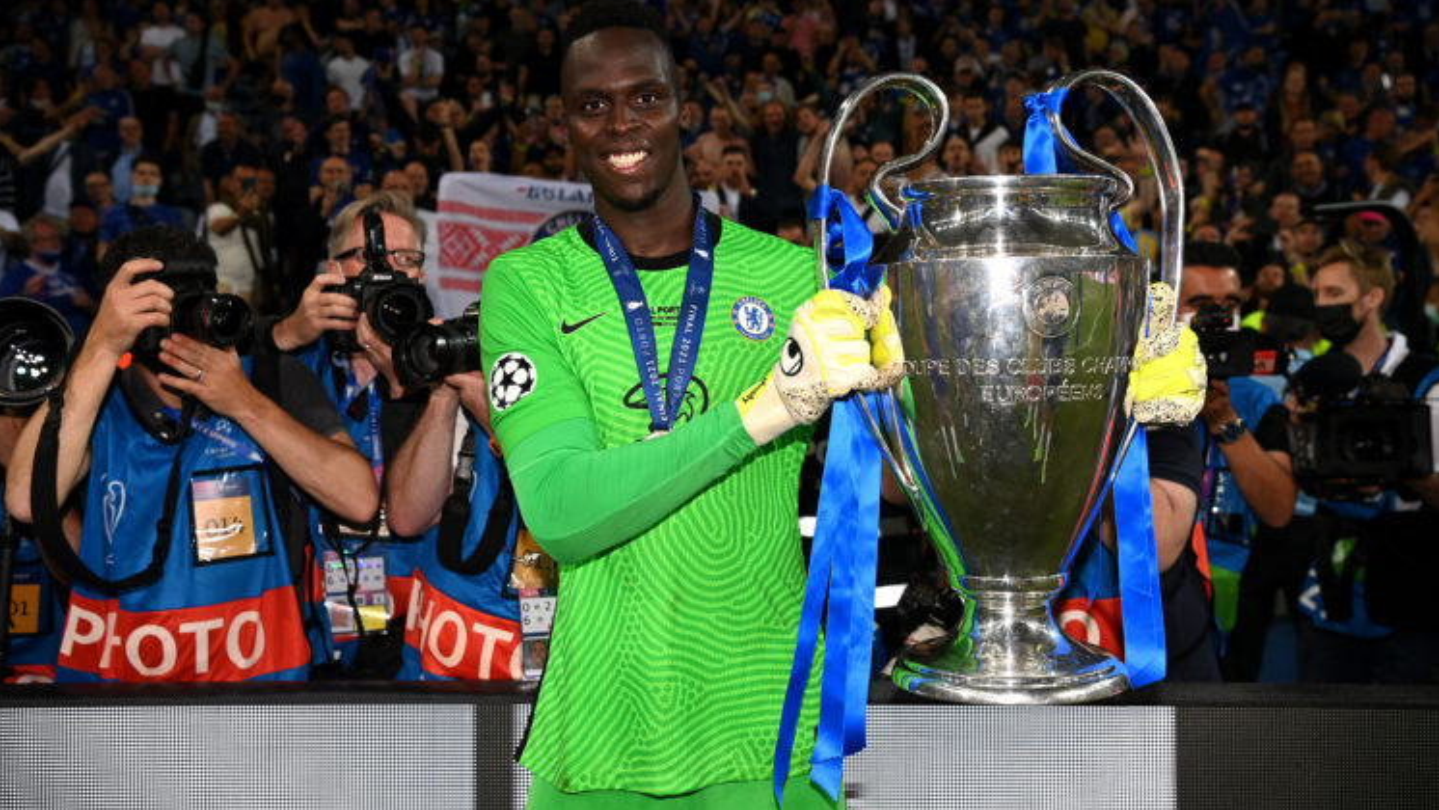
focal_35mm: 40
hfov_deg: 50.5
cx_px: 720
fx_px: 1527
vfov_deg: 29.7
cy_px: 374
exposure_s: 1/500
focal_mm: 38
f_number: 5.6
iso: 1000
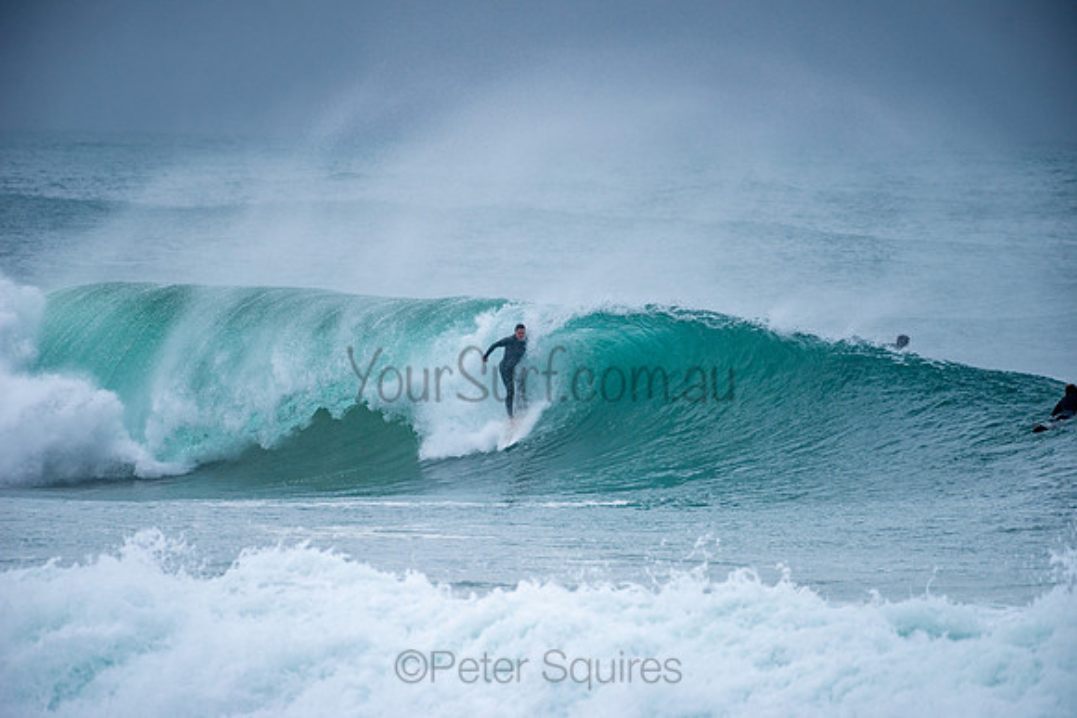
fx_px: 14961
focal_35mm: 500
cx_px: 538
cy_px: 359
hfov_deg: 4.1
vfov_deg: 2.8
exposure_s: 1/1000
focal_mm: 500
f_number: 5.6
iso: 250
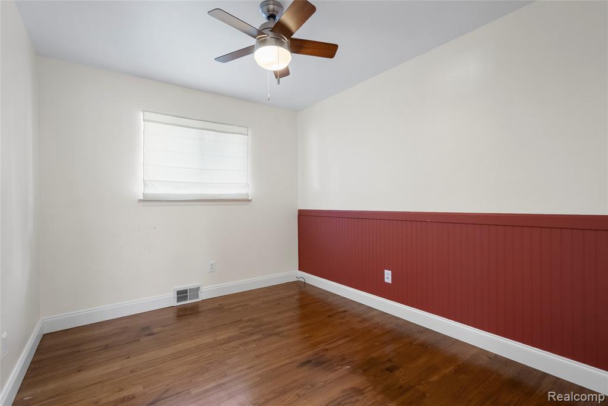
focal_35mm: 16
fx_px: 270
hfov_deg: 96.7
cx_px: 304
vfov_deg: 73.8
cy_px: 203
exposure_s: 1/30
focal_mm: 16
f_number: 4
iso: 100
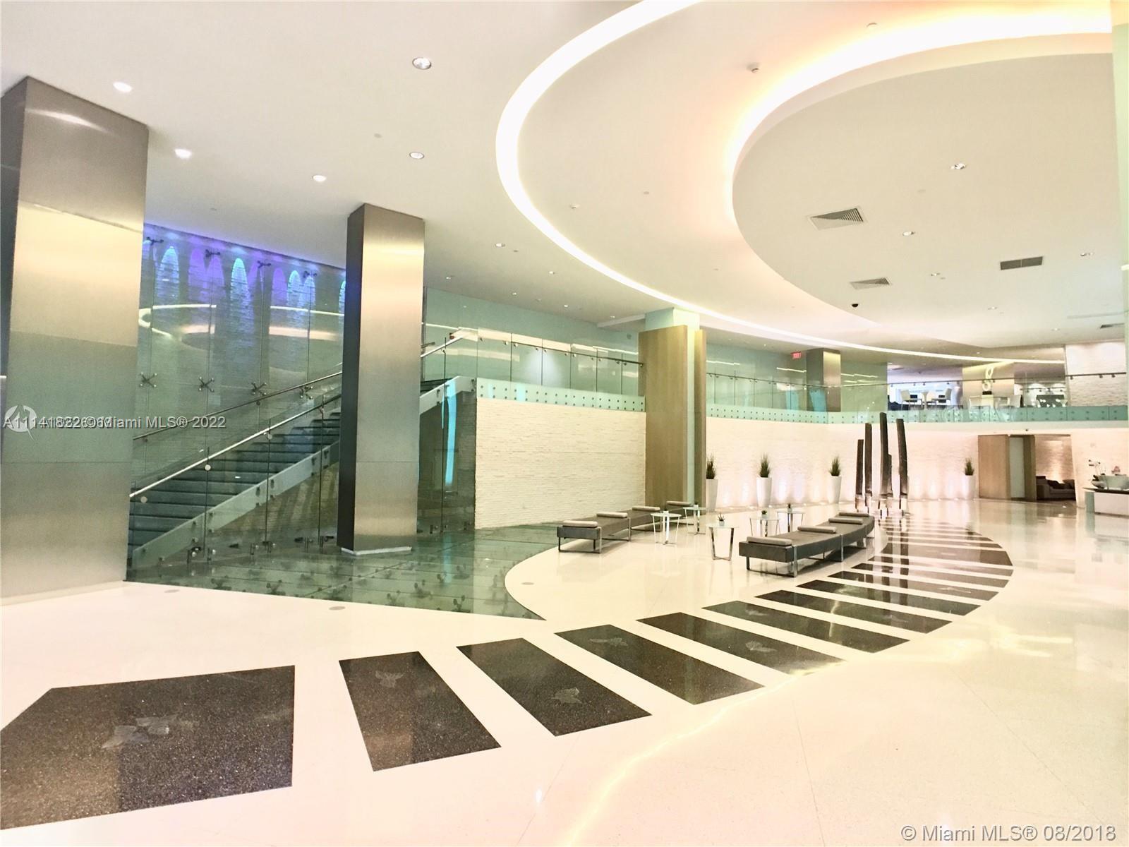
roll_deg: -1.0
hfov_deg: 61.7
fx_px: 946
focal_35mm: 29
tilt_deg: +4.1
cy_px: 424
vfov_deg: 48.2
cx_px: 564
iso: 64
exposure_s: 1/15
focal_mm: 4.15
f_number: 2.2
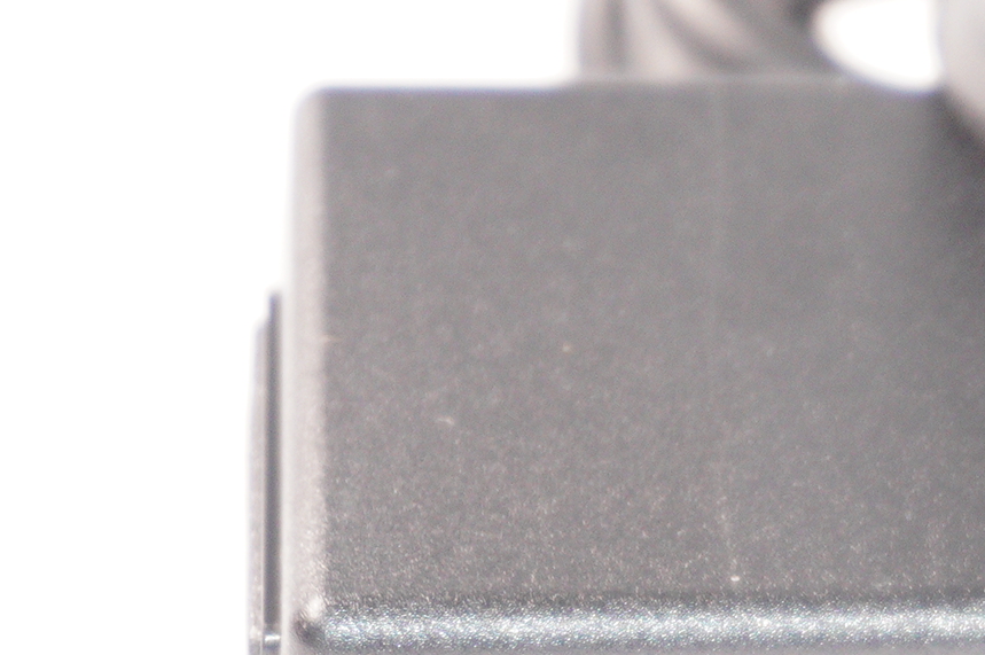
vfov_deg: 5.4
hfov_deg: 8.0
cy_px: 500
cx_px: 1490
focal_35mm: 252
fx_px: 6888
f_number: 5.6
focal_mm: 48
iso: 800
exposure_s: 1/80
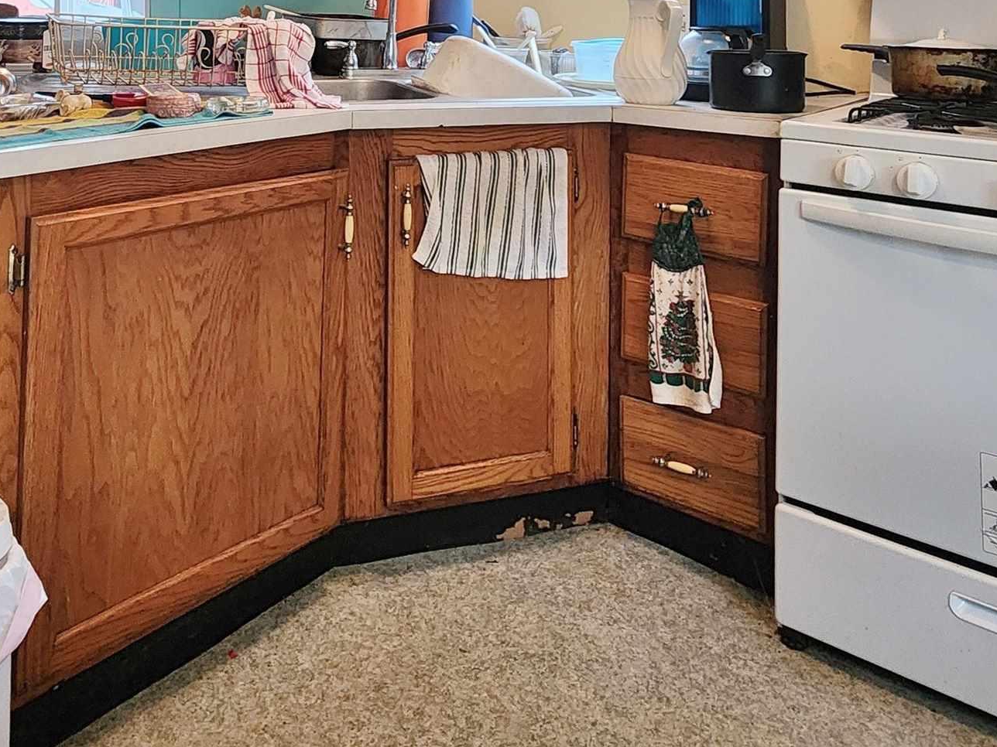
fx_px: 893
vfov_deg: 39.4
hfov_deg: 57.8
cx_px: 386
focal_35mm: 31
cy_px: -19
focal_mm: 2.2
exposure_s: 1/60
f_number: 2.2
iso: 400
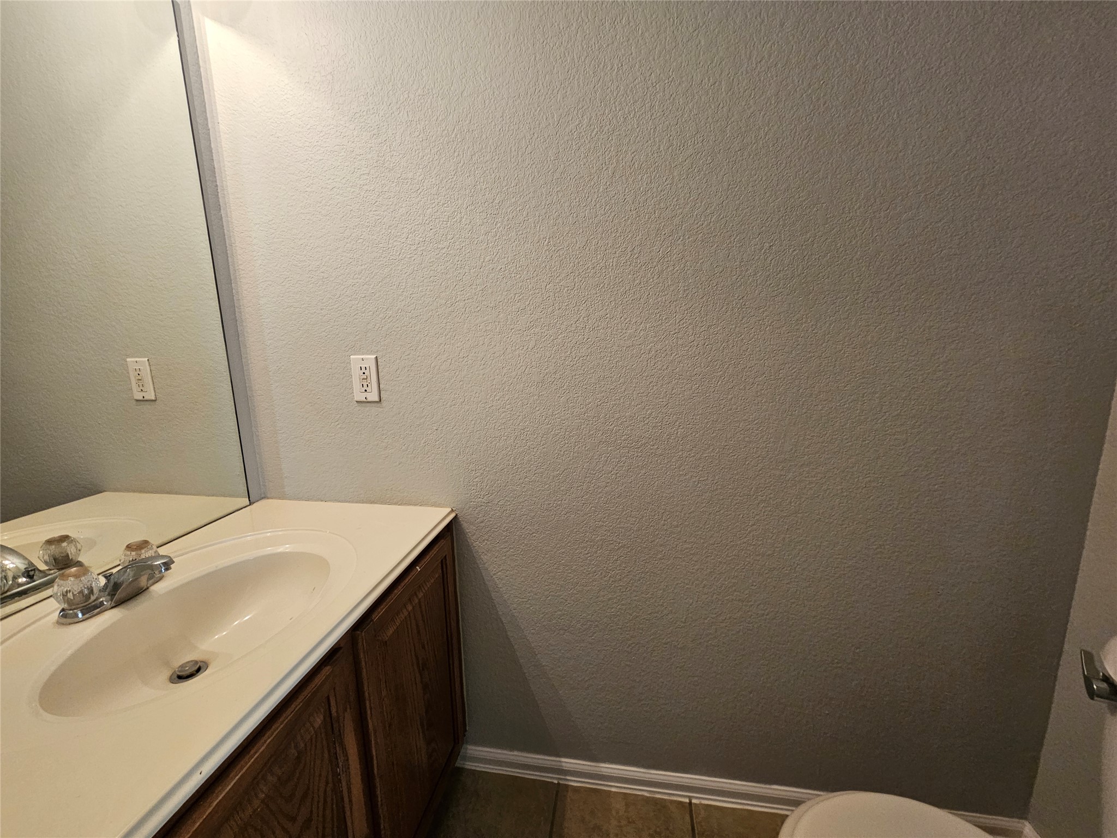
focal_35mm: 13
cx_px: 558
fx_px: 419
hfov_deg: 106.2
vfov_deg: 89.9
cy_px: 419
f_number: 2.2
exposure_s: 1/60
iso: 250
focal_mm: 2.2
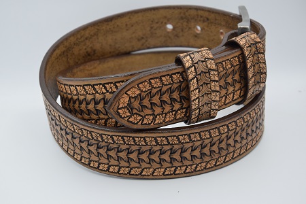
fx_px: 612
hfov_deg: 28.1
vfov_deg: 18.9
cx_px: 153
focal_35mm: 72
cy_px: 102
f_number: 8
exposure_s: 1/250
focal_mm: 48
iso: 500
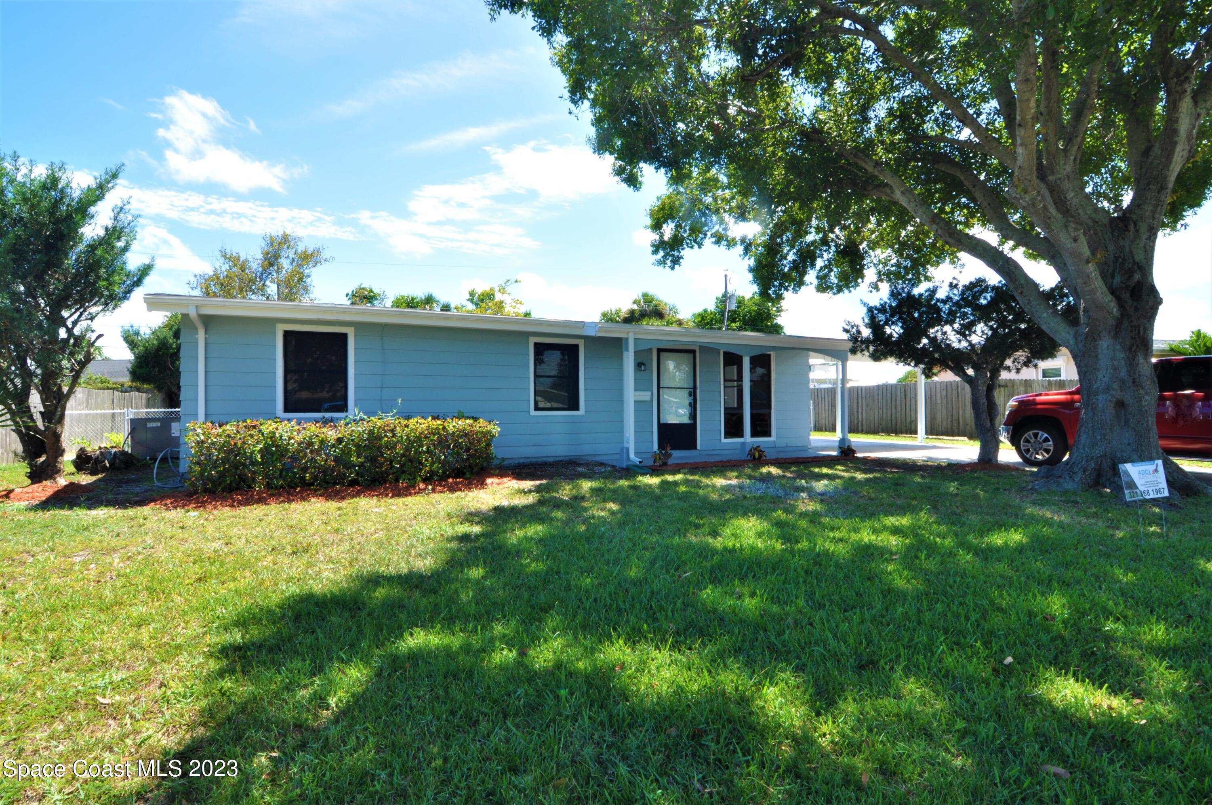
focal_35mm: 16
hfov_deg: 95.1
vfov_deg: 71.9
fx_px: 555
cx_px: 606
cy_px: 402
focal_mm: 11
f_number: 14
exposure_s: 1/30
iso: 200
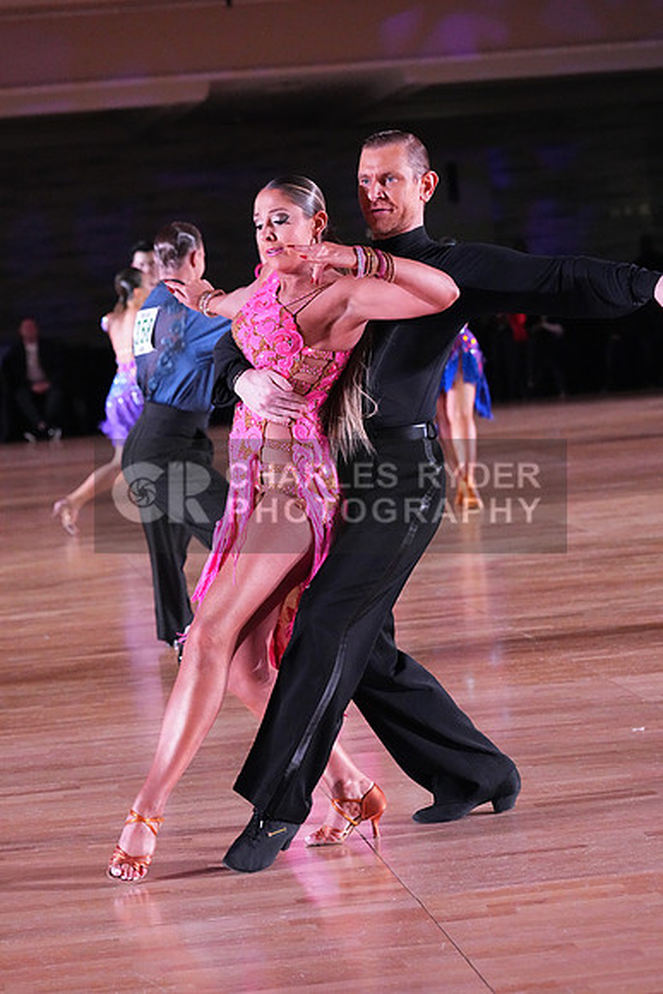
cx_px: 332
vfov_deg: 18.4
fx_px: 3064
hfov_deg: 12.3
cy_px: 497
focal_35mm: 111
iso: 12800
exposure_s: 1/400
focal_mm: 111
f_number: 5.6
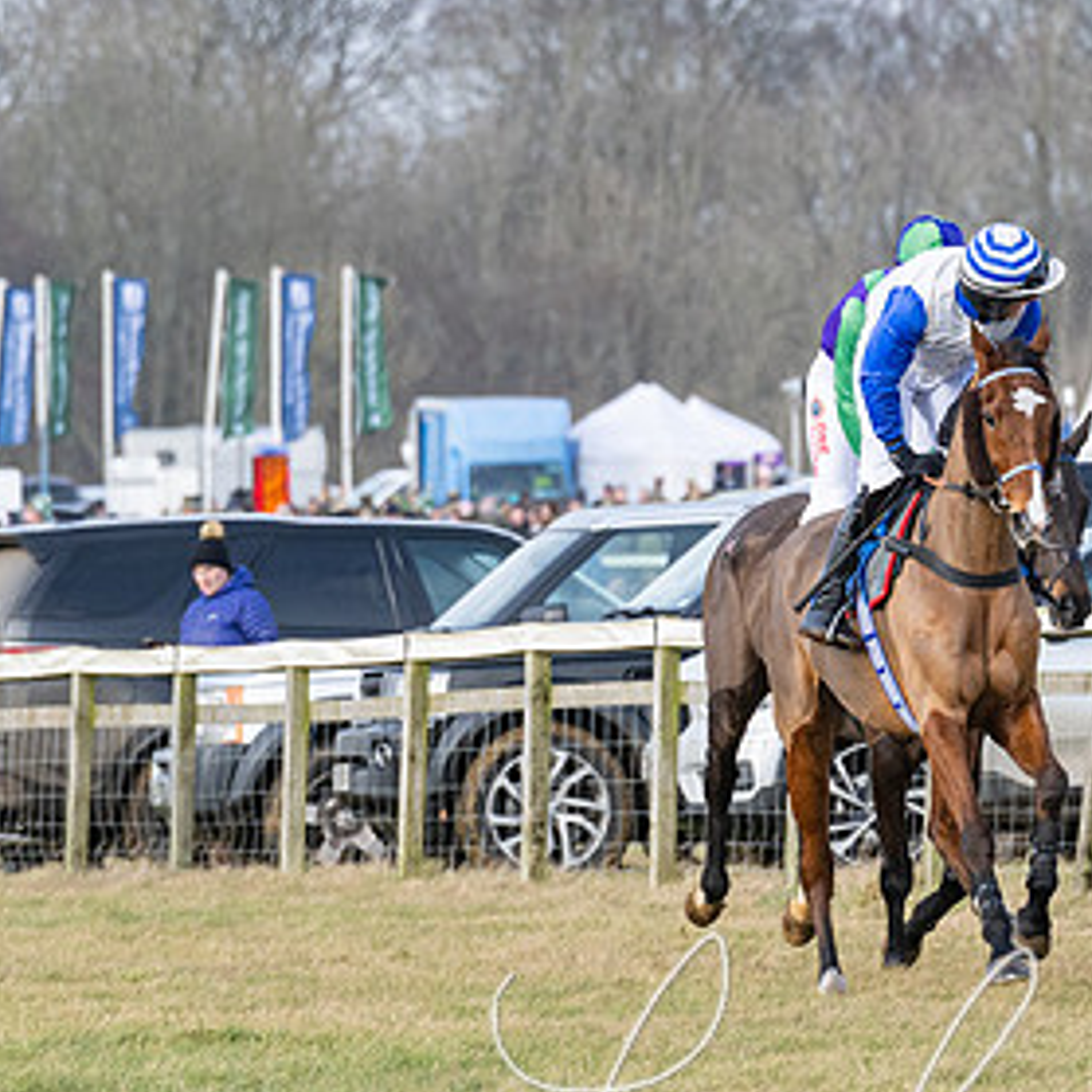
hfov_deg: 2.6
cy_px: 720
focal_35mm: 674
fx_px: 24055
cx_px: 1105
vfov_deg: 2.6
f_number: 5
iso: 400
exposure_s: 1/1000
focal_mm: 200
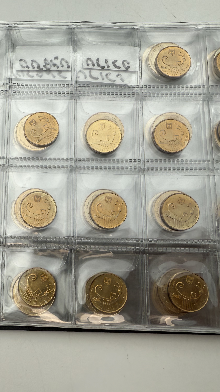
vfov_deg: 56.6
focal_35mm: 35
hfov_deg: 33.3
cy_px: 195
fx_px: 363
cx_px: 67
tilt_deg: -79.9
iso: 40
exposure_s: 1/336
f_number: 2.2
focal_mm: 2.22
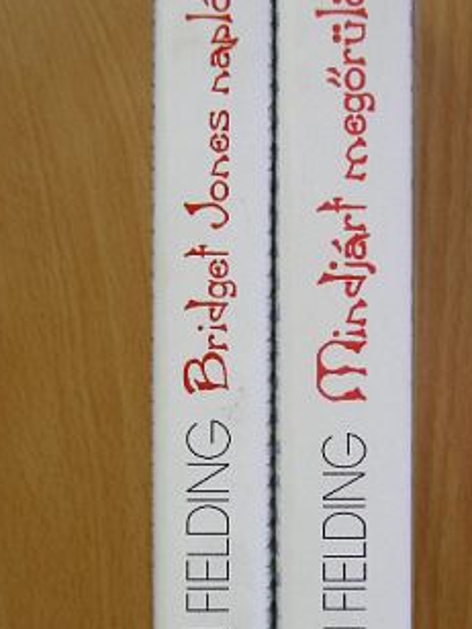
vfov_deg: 19.0
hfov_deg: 14.3
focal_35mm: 103
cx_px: 323
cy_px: 391
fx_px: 1873
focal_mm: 11.7
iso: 50
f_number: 3.5
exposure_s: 1/31.5
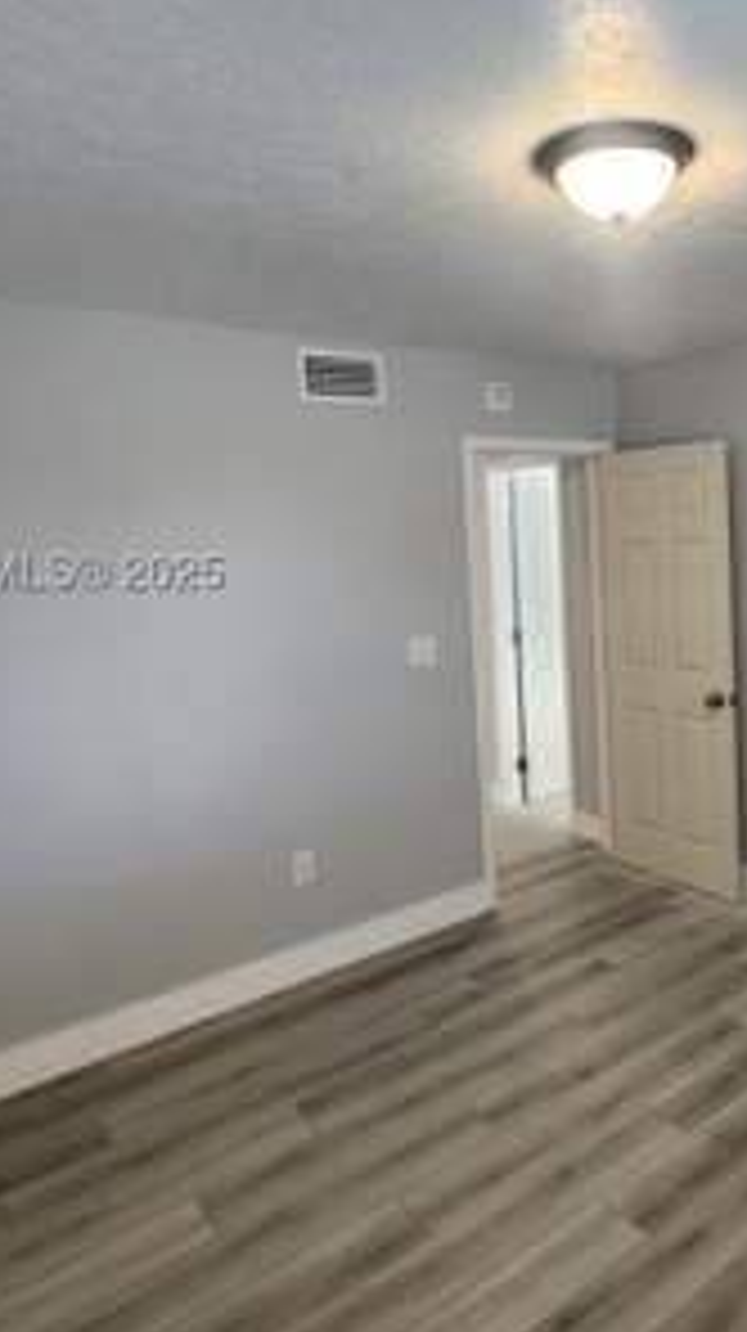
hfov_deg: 46.2
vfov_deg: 78.4
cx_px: 621
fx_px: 812
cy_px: 580
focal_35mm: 23
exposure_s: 1/40
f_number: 2.2
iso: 320
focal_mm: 2.2
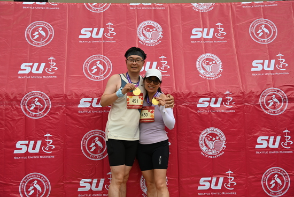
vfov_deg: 28.7
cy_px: 98
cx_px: 147
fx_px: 384
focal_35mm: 47
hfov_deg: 41.9
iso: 140
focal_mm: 47
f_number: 5.6
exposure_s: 1/250
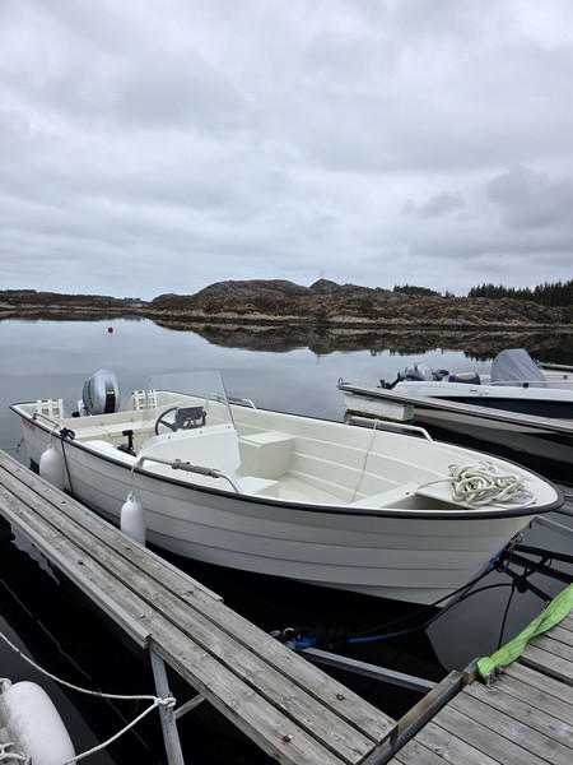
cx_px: 286
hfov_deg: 58.9
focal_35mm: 23
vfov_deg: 73.9
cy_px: 382
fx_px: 508
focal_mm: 6.3
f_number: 1.7
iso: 80
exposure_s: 1/2715
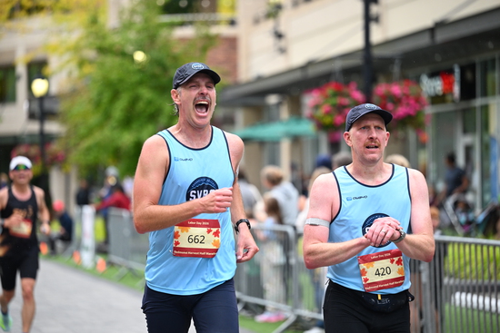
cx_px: 250
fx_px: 1806
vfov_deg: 10.6
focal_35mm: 130
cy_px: 166
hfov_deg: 15.8
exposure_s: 1/2000
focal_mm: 130
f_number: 2.8
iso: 1250
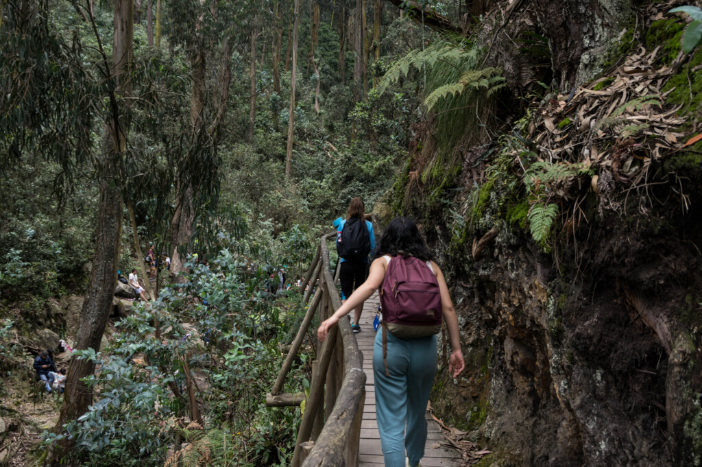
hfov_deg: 46.4
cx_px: 351
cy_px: 234
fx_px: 818
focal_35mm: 42
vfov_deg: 31.8
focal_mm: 28
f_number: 8
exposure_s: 1/125
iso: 200
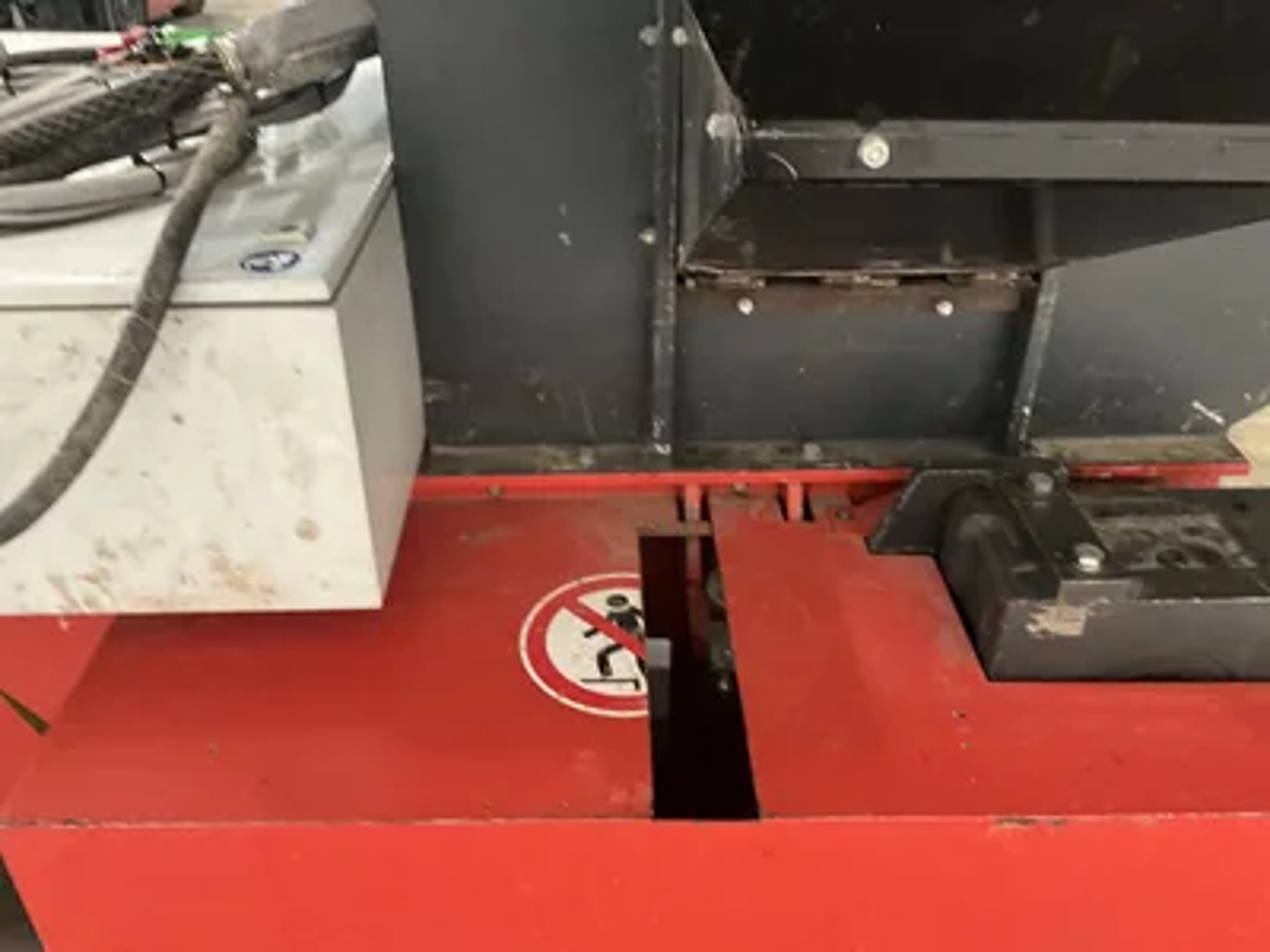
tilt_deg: -31.9
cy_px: 476
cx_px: 635
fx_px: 1064
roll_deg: +0.7
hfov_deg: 61.7
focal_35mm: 29
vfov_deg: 48.2
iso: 500
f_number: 1.8
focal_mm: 3
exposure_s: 1/30
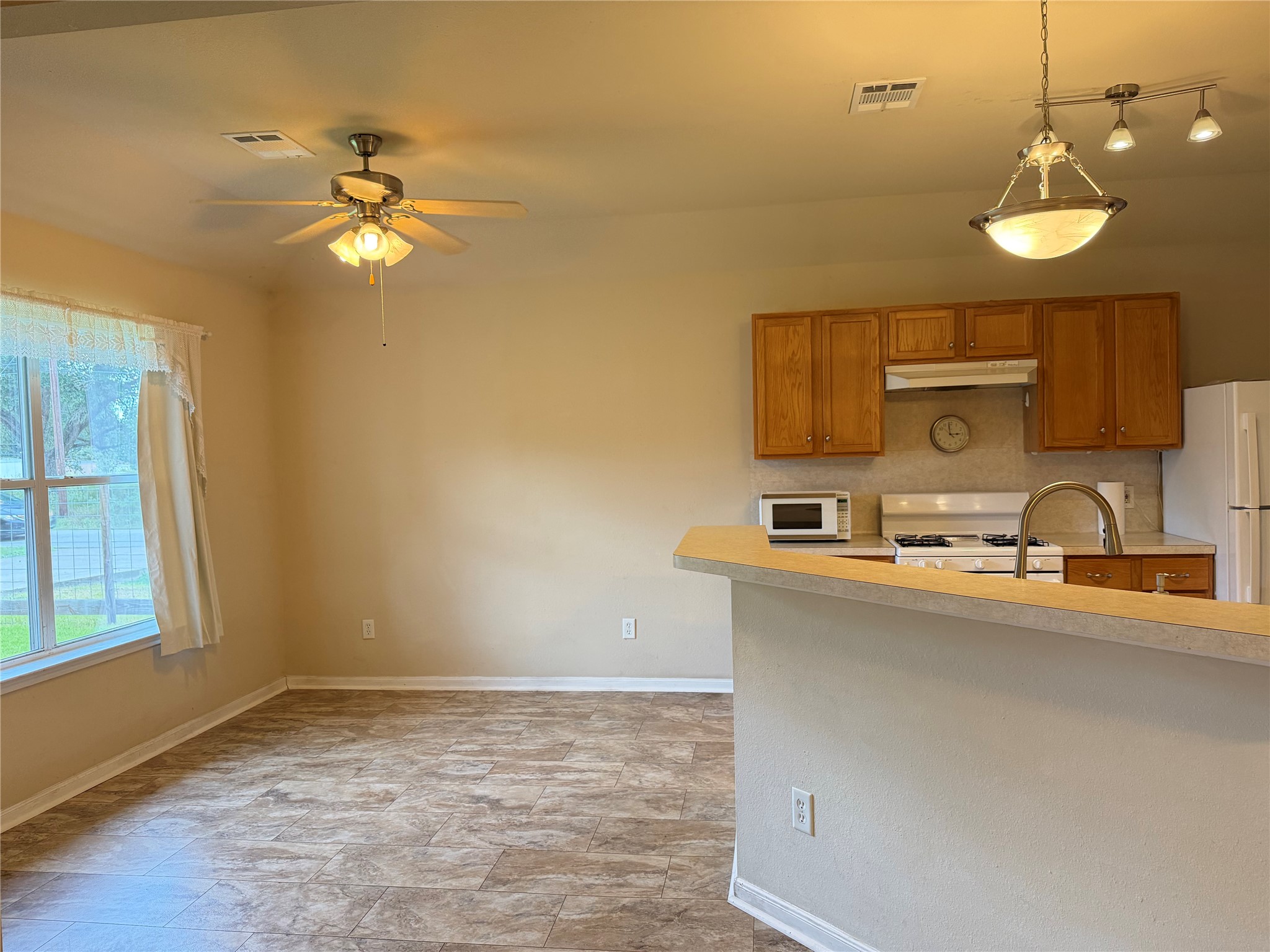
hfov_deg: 71.6
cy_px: 476
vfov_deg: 56.8
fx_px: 881
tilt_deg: -1.3
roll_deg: +2.0
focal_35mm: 24
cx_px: 635
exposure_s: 1/120
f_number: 1.78
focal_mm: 6.76
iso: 320
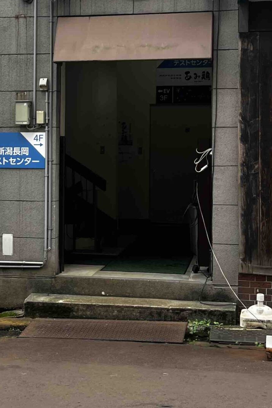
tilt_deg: +4.8
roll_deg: +0.3
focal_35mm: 65
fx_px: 737
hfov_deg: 20.8
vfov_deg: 30.8
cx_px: 85
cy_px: 144
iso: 50
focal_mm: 5.7
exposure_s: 1/300
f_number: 1.5
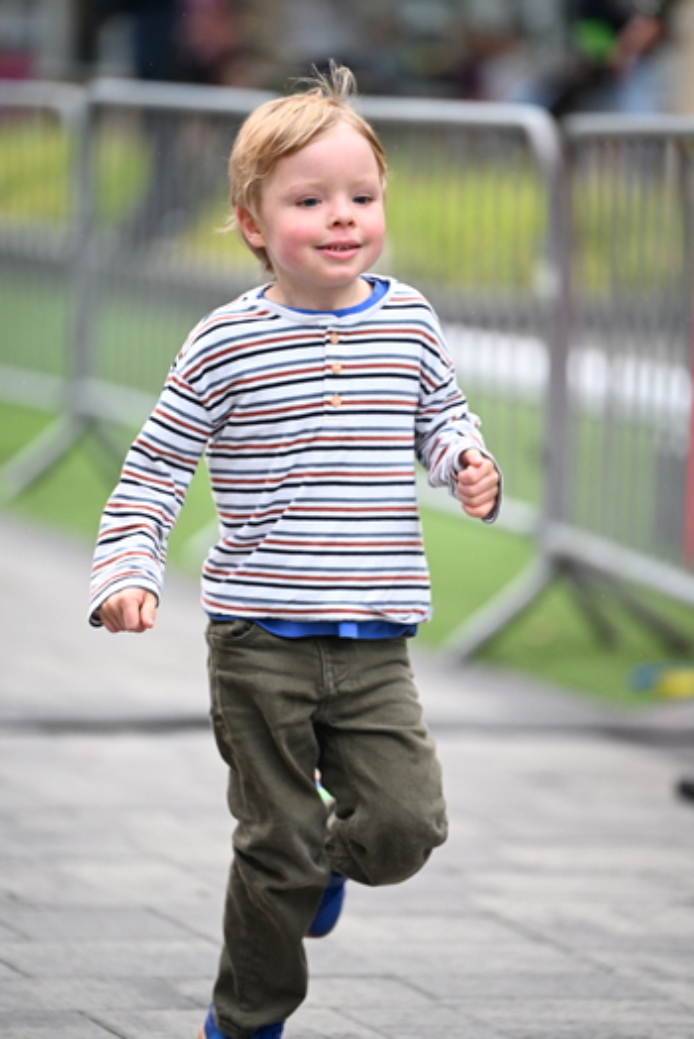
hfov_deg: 6.6
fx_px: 6064
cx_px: 338
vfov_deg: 9.8
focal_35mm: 210
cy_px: 514
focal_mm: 200
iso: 1250
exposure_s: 1/1600
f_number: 2.8
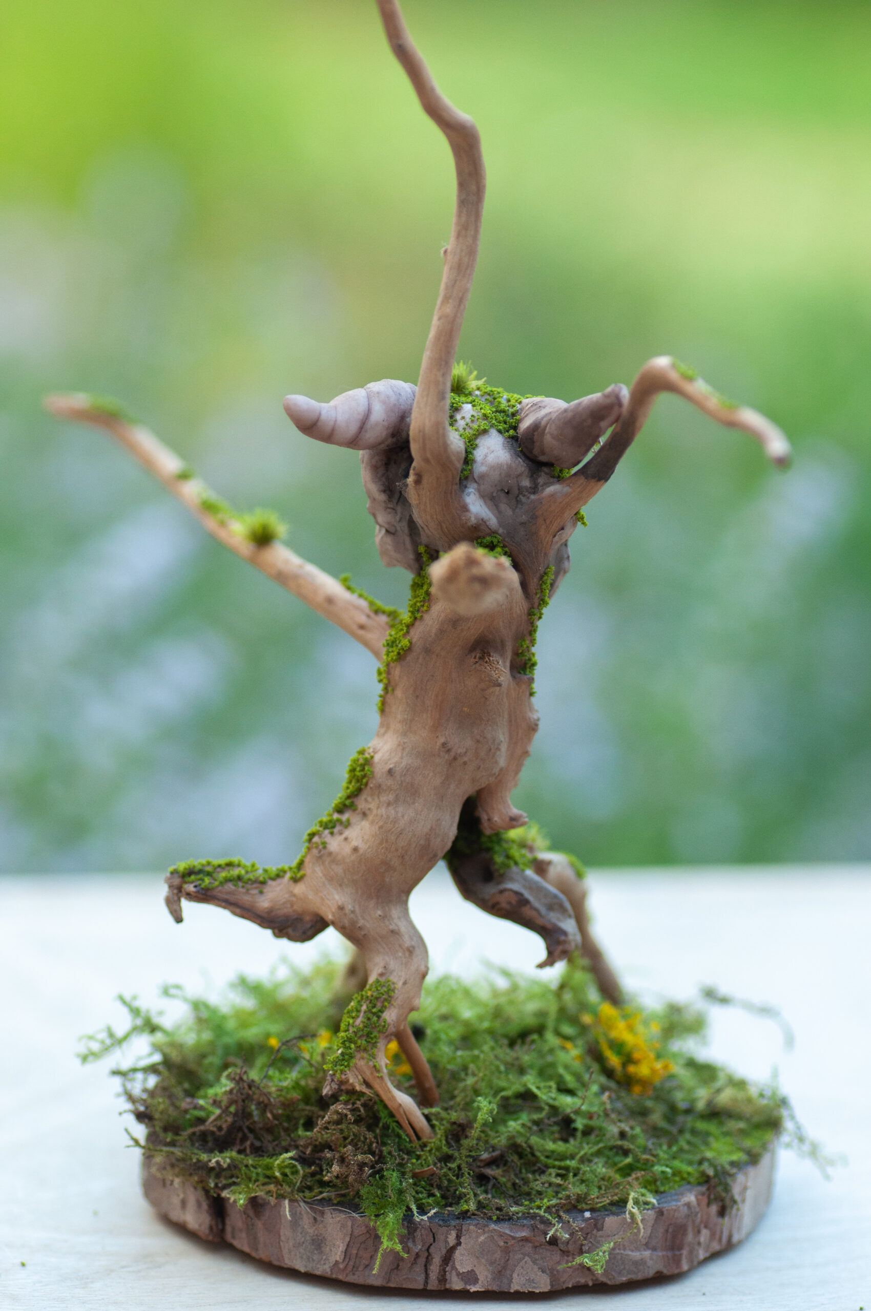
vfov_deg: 15.2
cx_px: 436
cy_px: 656
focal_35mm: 135
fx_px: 4912
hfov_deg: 10.1
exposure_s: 1/320
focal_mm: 90
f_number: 5.6
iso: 500
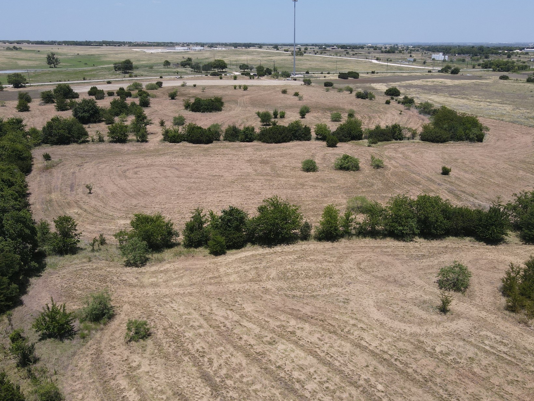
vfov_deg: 46.6
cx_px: 281
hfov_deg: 59.9
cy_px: 239
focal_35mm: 30
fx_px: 463
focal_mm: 4.5
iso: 100
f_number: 2.8
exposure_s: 1/725
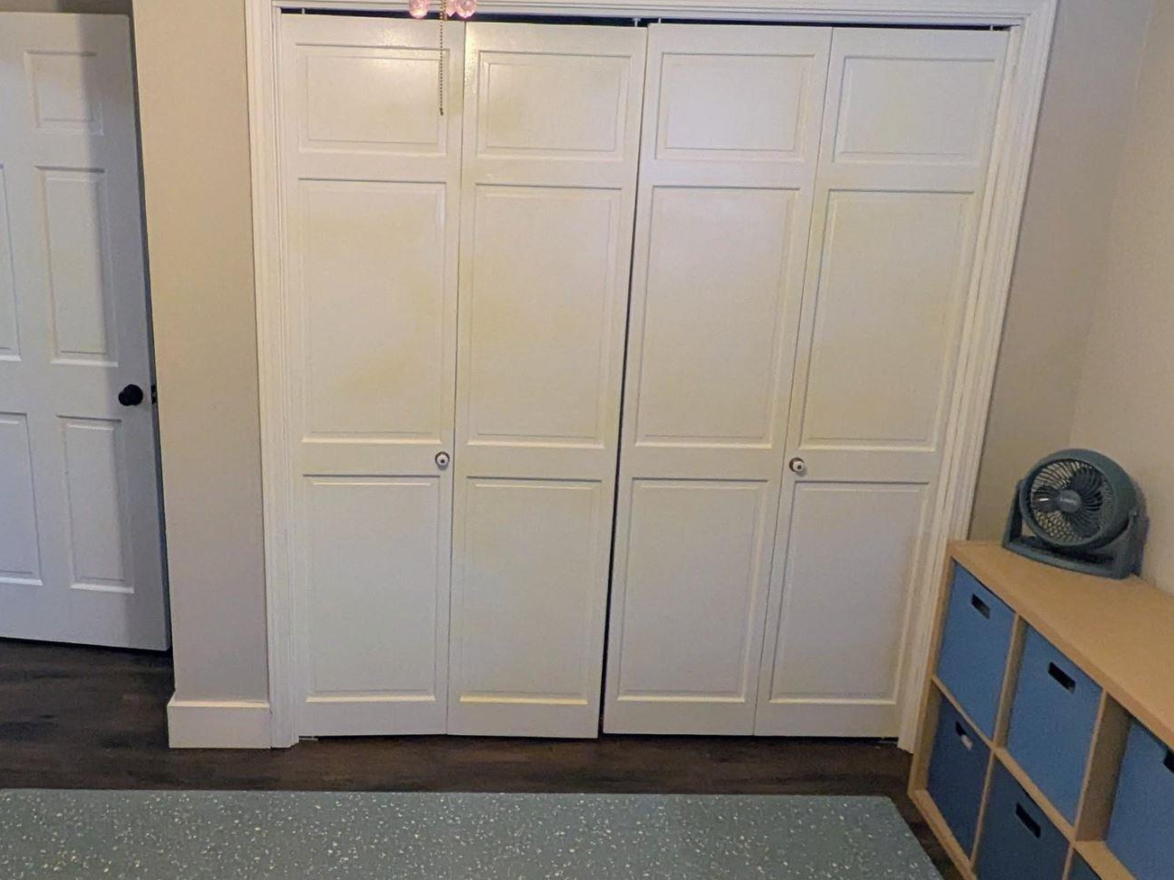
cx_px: 470
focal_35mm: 33
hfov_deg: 55.0
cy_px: 462
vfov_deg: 42.9
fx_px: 1119
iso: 163
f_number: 2.2
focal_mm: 1.85
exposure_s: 1/60
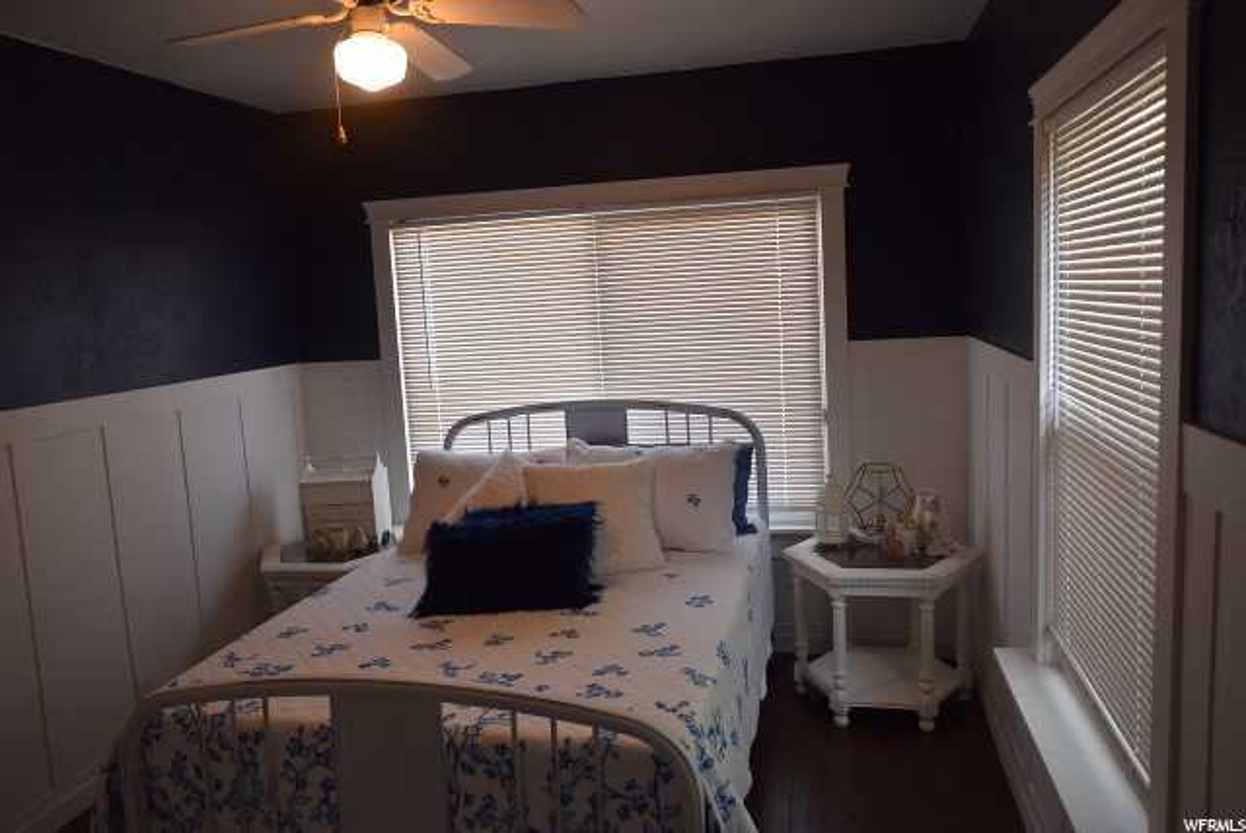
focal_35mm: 27
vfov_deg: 48.0
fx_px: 935
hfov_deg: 67.3
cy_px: 416
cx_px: 623
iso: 450
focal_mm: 18
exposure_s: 1/60
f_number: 4
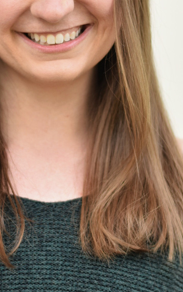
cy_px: 106
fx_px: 1340
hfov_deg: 7.8
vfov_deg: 12.5
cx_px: 51
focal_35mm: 168
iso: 200
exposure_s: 1/400
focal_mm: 50
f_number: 2
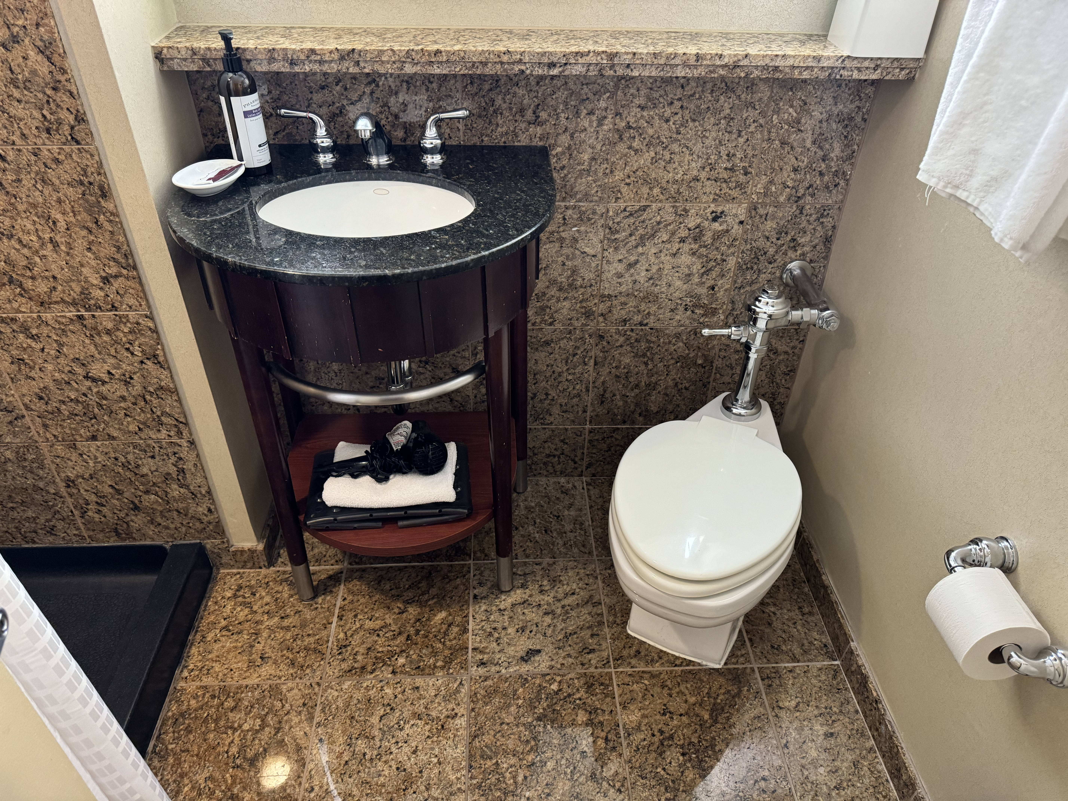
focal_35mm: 24
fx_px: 740
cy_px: 400
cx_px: 534
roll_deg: -1.6
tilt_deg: -37.8
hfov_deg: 71.6
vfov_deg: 56.8
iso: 400
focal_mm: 6.76
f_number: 1.78
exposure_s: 1/60
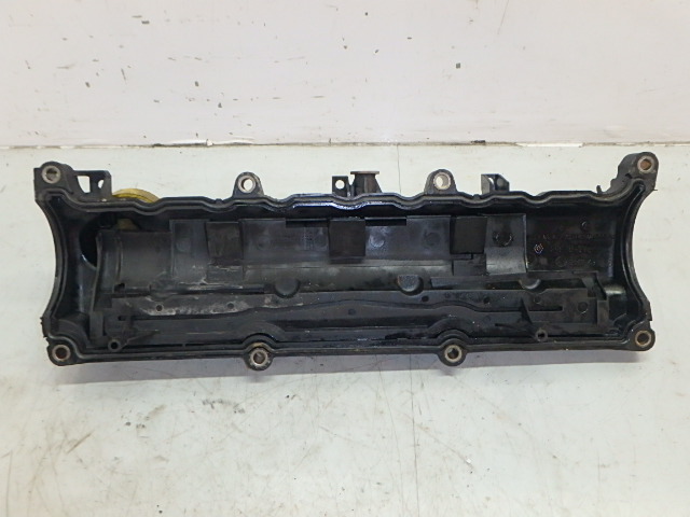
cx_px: 345
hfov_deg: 54.0
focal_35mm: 34
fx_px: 678
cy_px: 258
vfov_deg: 41.8
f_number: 4.9
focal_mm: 6
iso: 500
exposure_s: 1/40
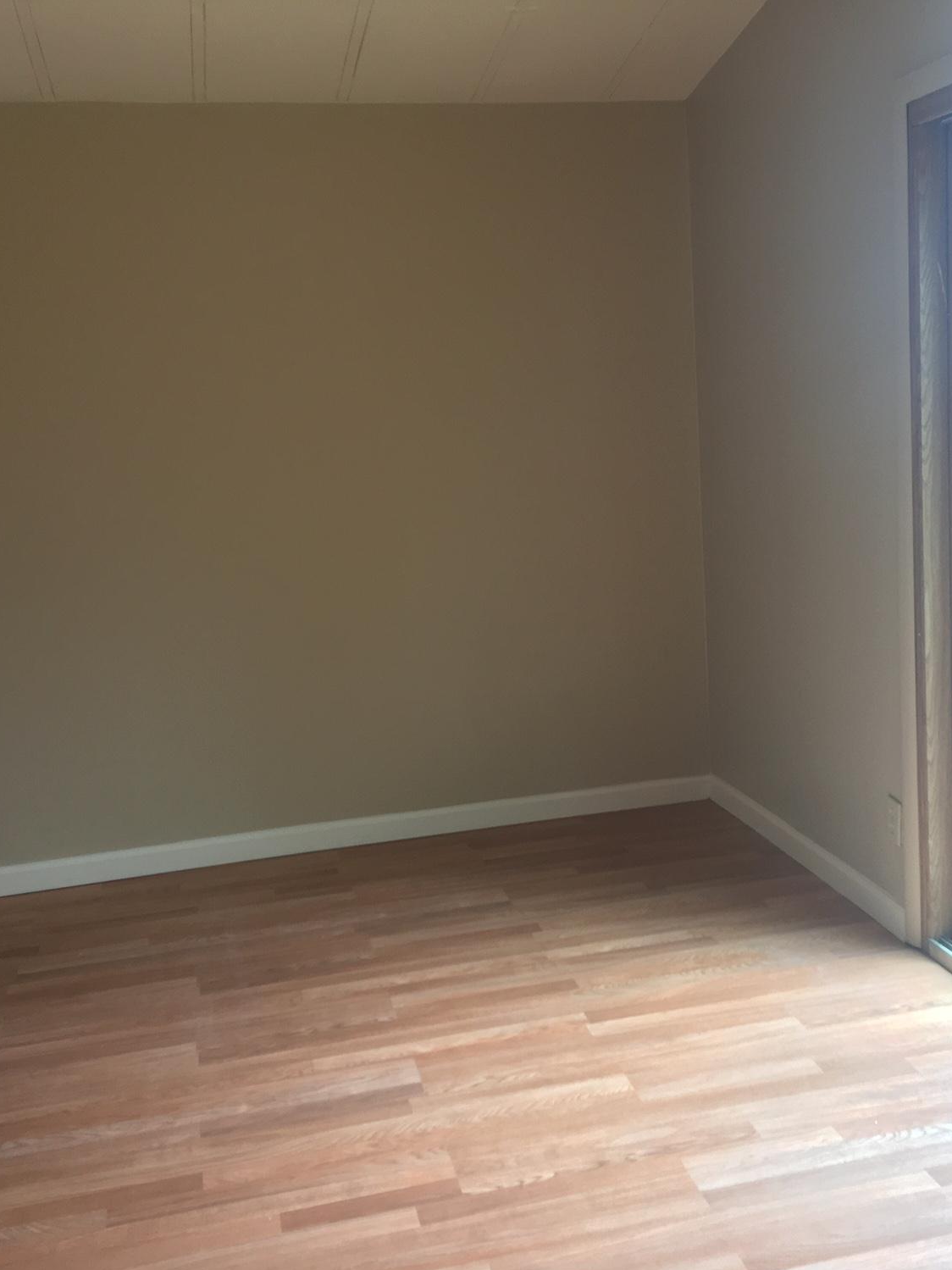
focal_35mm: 39
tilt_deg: -7.9
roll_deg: +2.7
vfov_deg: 47.9
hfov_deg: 36.6
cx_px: 601
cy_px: 640
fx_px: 1430
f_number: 2.2
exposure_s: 1/30
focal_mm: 4.15
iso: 25
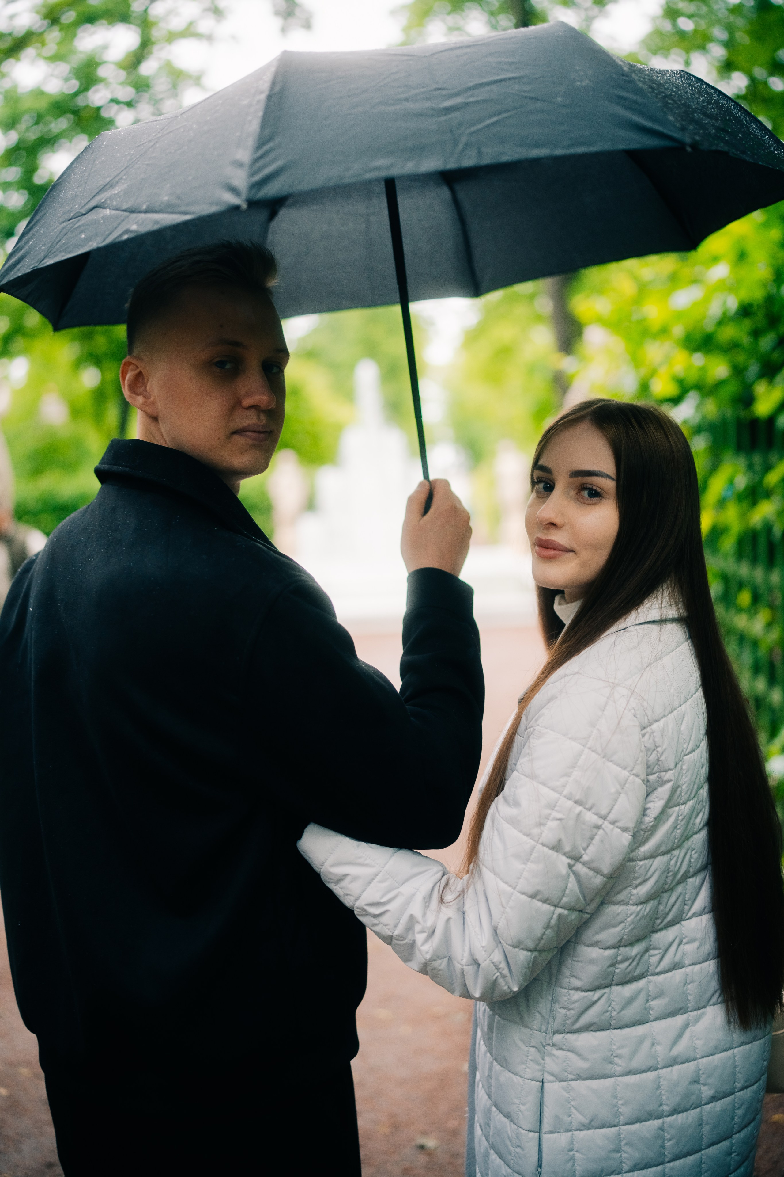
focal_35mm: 35
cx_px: 392
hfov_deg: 37.9
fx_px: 1143
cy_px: 588
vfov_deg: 54.4
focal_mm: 35
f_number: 1.4
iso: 320
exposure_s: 1/320
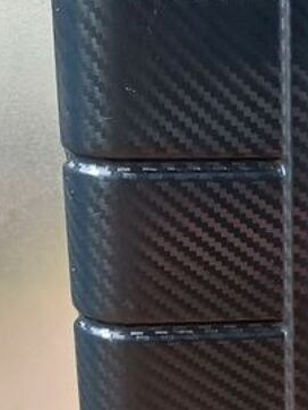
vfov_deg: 21.0
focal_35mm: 92
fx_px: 1090
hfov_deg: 15.5
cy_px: 338
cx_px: 368
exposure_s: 1/50
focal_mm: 4.6
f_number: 1.8
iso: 320
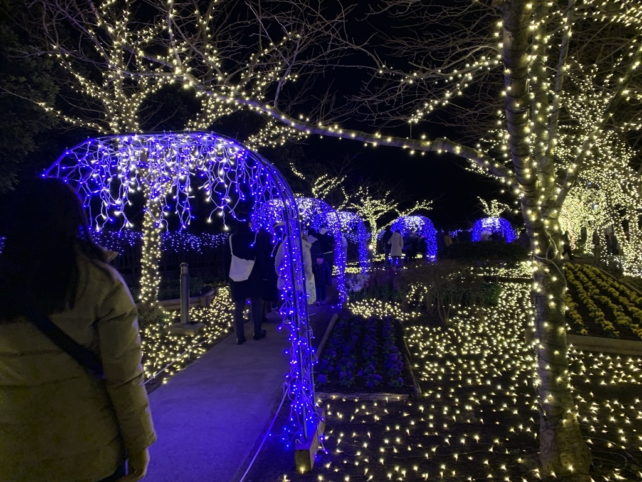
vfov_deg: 53.1
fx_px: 482
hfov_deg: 67.3
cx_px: 321
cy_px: 241
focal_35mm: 26
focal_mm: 4.25
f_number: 1.8
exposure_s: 1/25
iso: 400
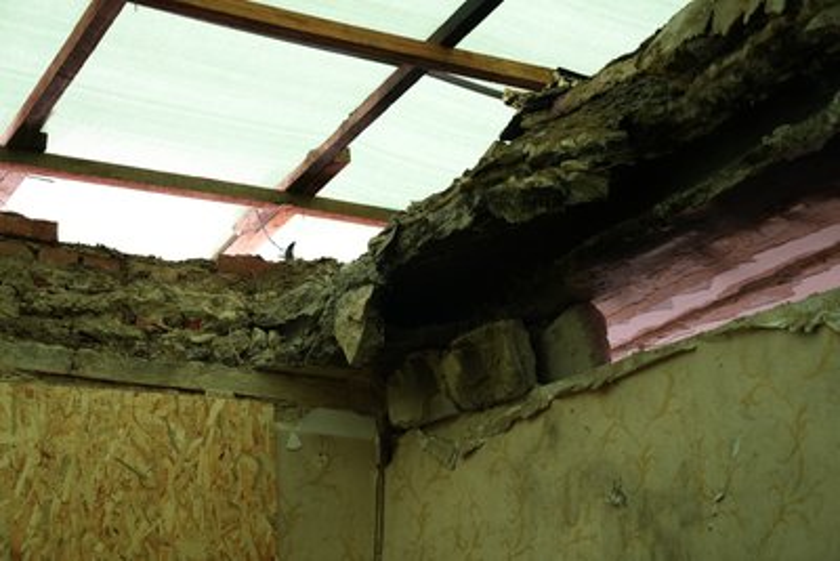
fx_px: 1634
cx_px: 420
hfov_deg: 28.8
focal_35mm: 70
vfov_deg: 19.5
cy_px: 280
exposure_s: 1/50
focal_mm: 70
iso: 1000
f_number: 2.8
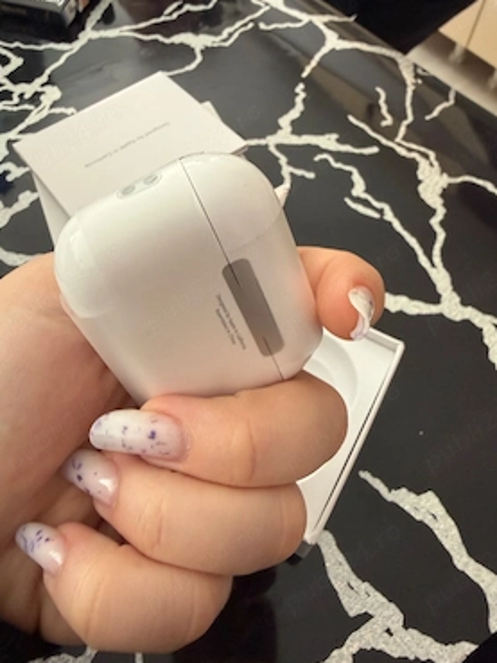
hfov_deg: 53.1
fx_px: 497
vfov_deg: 67.2
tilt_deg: -56.8
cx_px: 239
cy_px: 309
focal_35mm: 26
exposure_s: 1/74
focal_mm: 2.22
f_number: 2.2
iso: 320
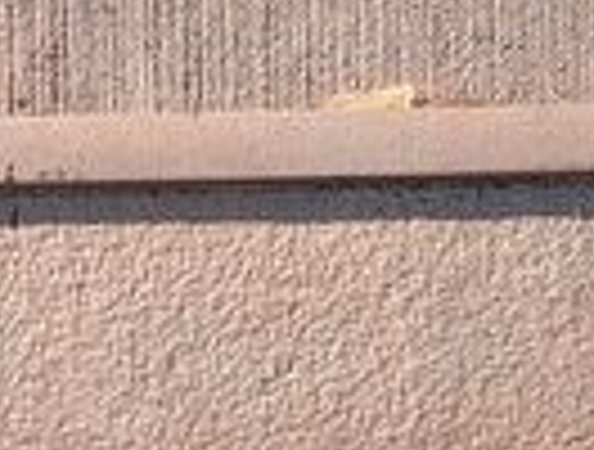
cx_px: 1177
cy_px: 1310
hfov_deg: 12.1
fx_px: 2497
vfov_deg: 8.7
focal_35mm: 145
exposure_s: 1/483
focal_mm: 6.9
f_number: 1.68
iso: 20
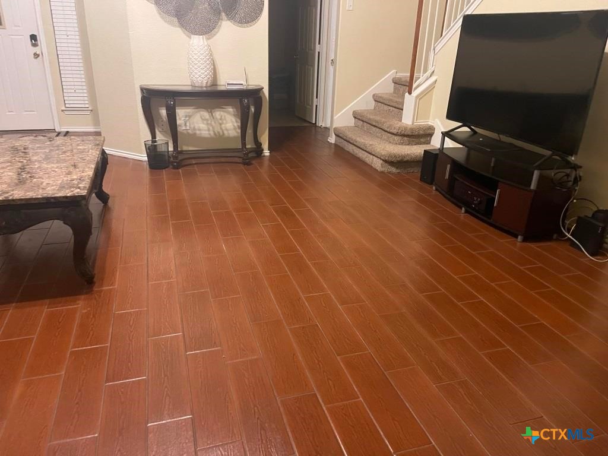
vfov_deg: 54.9
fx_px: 439
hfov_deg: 69.4
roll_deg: -2.9
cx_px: 304
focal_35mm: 25
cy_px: 228
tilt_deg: -24.4
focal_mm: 5.1
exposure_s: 1/30
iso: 640
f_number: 1.6
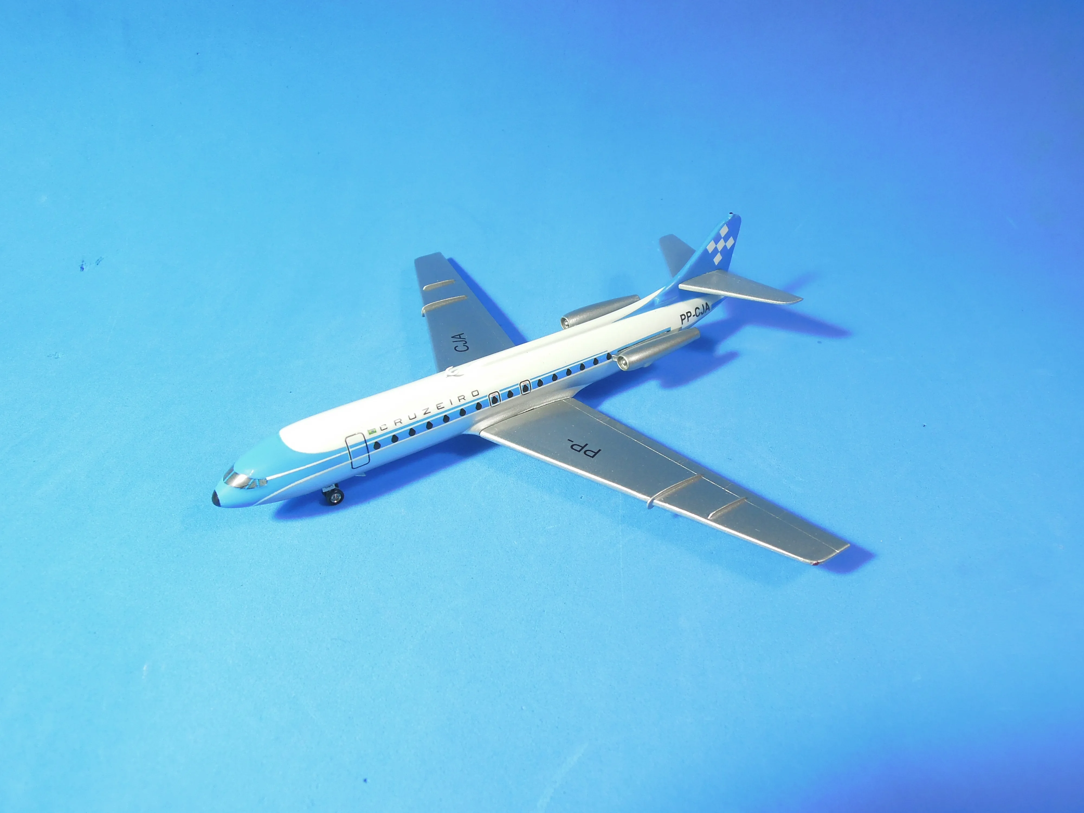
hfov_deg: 71.6
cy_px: 406
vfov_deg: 56.8
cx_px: 542
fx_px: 752
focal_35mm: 24
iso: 160
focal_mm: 4.3
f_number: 2.8
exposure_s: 1/40
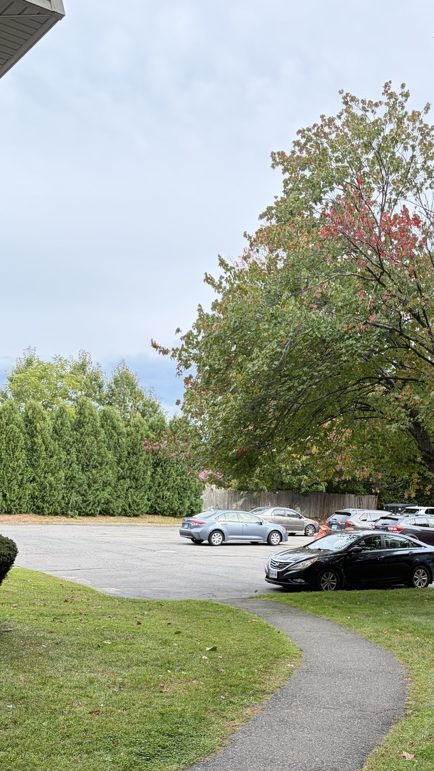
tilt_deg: +4.1
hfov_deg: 27.5
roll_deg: -0.1
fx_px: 880
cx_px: 298
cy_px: 470
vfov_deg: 47.0
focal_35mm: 43
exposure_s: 1/316
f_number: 1.6
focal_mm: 5.96
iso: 50
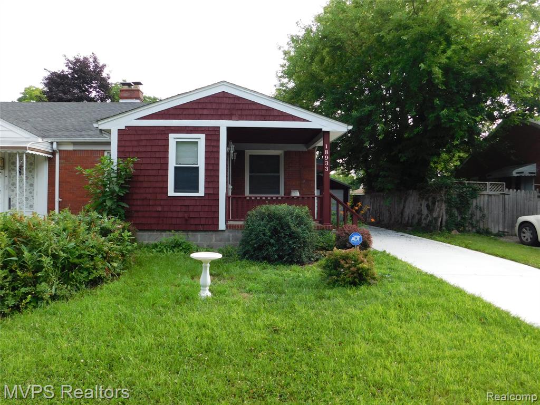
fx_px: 359
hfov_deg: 73.9
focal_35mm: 23
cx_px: 270
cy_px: 202
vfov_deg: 58.9
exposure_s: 1/500
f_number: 3
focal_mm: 4
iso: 125
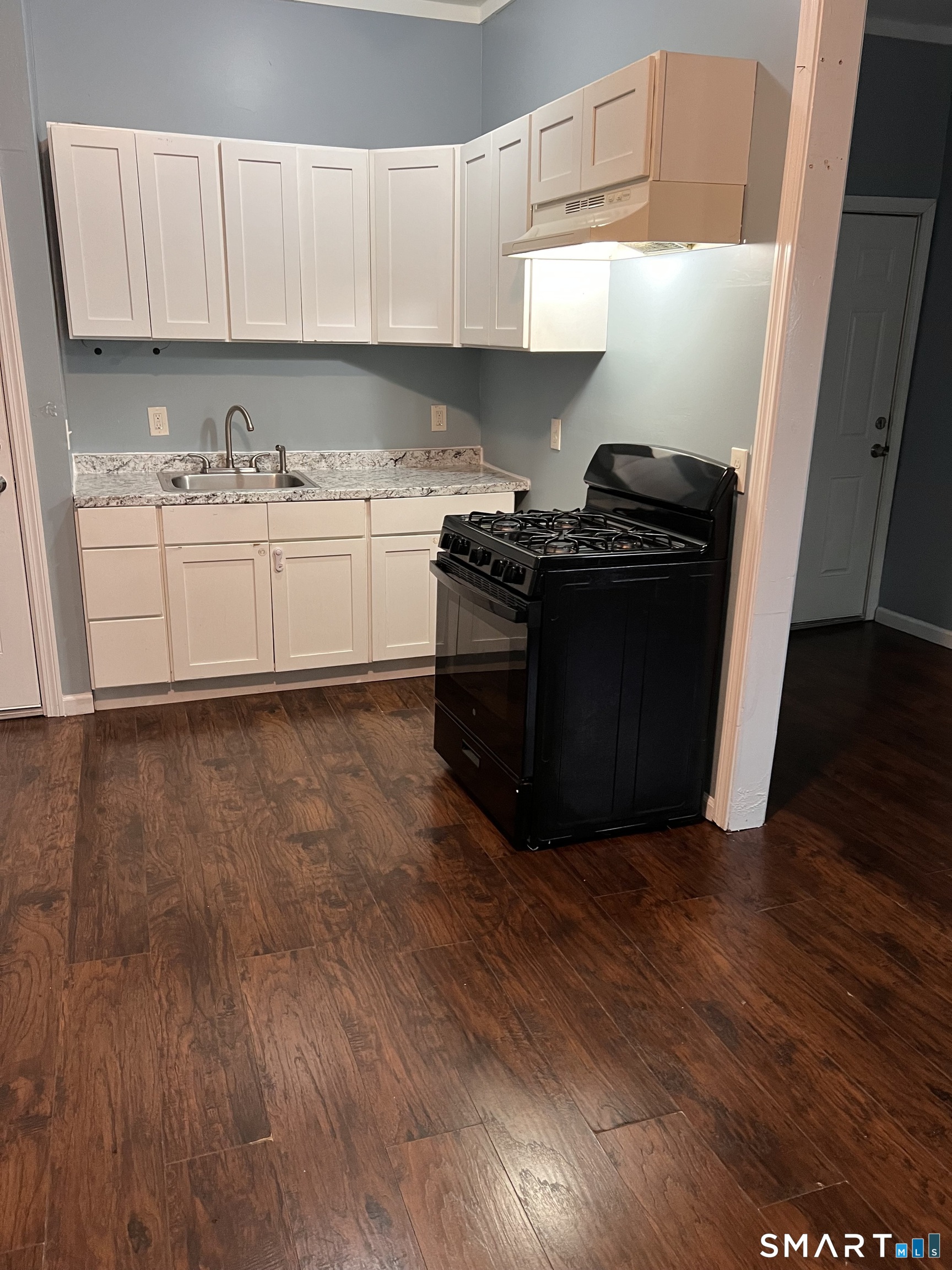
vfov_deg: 67.3
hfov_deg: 53.1
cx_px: 476
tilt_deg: -16.2
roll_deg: -1.1
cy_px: 635
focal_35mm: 26
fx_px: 953
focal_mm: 5.7
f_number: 1.5
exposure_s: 1/60
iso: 250
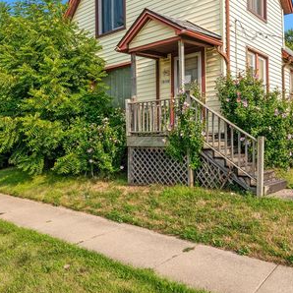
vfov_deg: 51.6
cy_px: 98
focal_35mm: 31
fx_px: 297
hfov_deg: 52.5
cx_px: 148
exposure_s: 1/1000
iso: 320
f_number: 9
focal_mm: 17
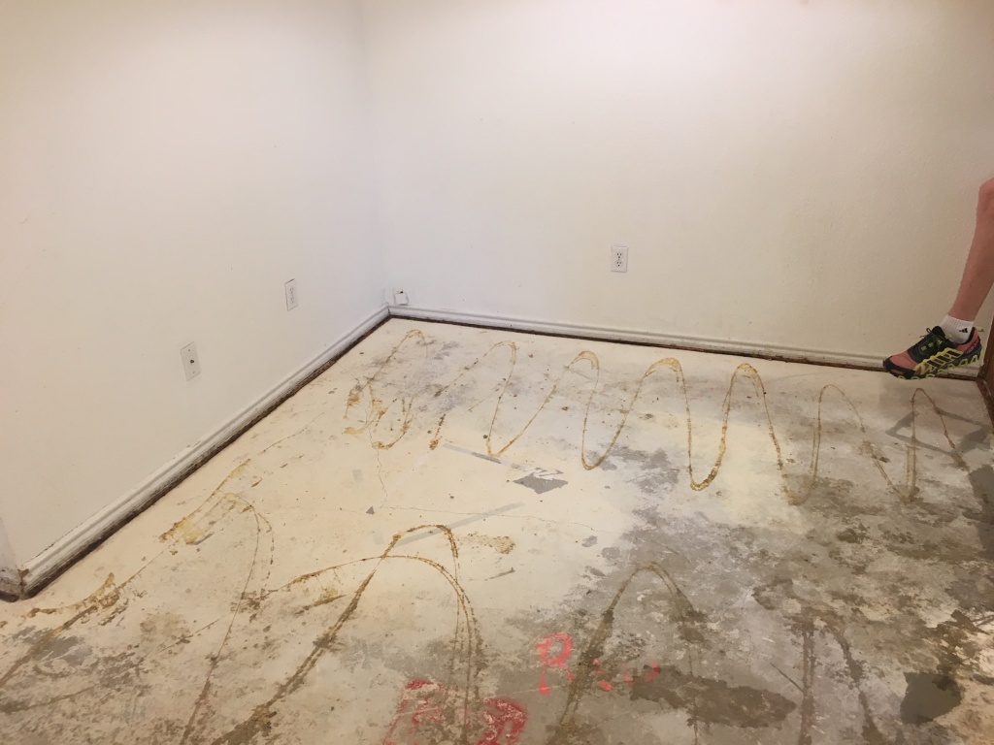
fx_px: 833
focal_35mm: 29
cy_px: 372
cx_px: 497
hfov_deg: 61.7
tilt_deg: -23.1
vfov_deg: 48.2
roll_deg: +3.6
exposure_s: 1/30
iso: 64
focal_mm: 4.15
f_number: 2.2
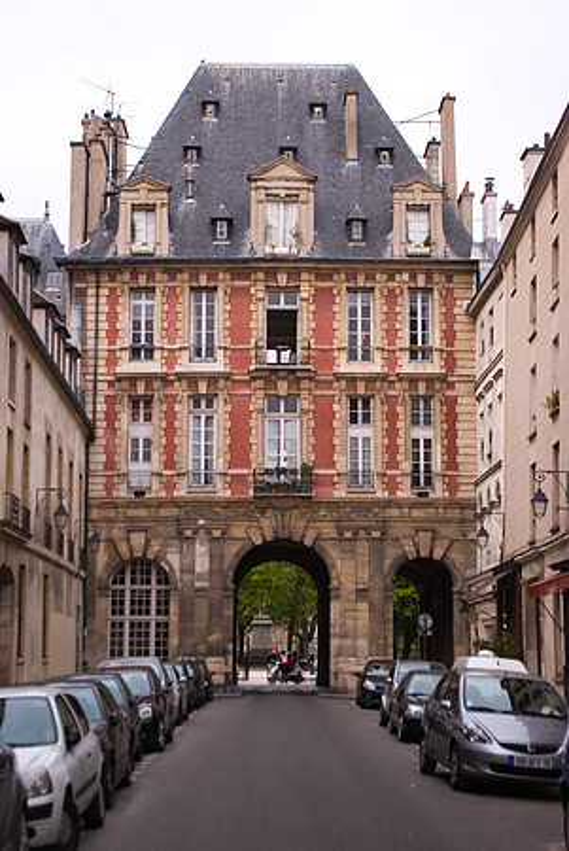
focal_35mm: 60
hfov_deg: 22.7
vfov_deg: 33.4
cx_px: 284
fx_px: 1419
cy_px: 426
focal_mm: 40
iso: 140
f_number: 4
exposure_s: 1/60
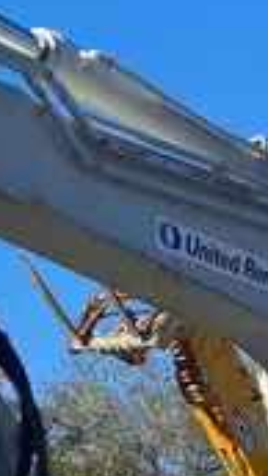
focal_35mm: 121
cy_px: 555
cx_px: 348
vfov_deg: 17.0
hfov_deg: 9.8
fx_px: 1526
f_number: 1.8
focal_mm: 4.25
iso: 32
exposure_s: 1/2028
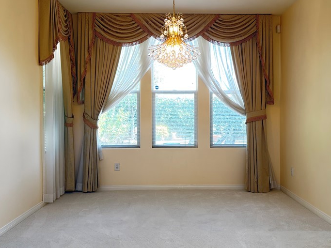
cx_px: 180
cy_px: 117
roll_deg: +0.0
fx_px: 344
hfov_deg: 51.3
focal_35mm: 36
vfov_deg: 39.6
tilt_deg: +1.1
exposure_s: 1/60
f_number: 1.78
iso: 250
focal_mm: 6.76
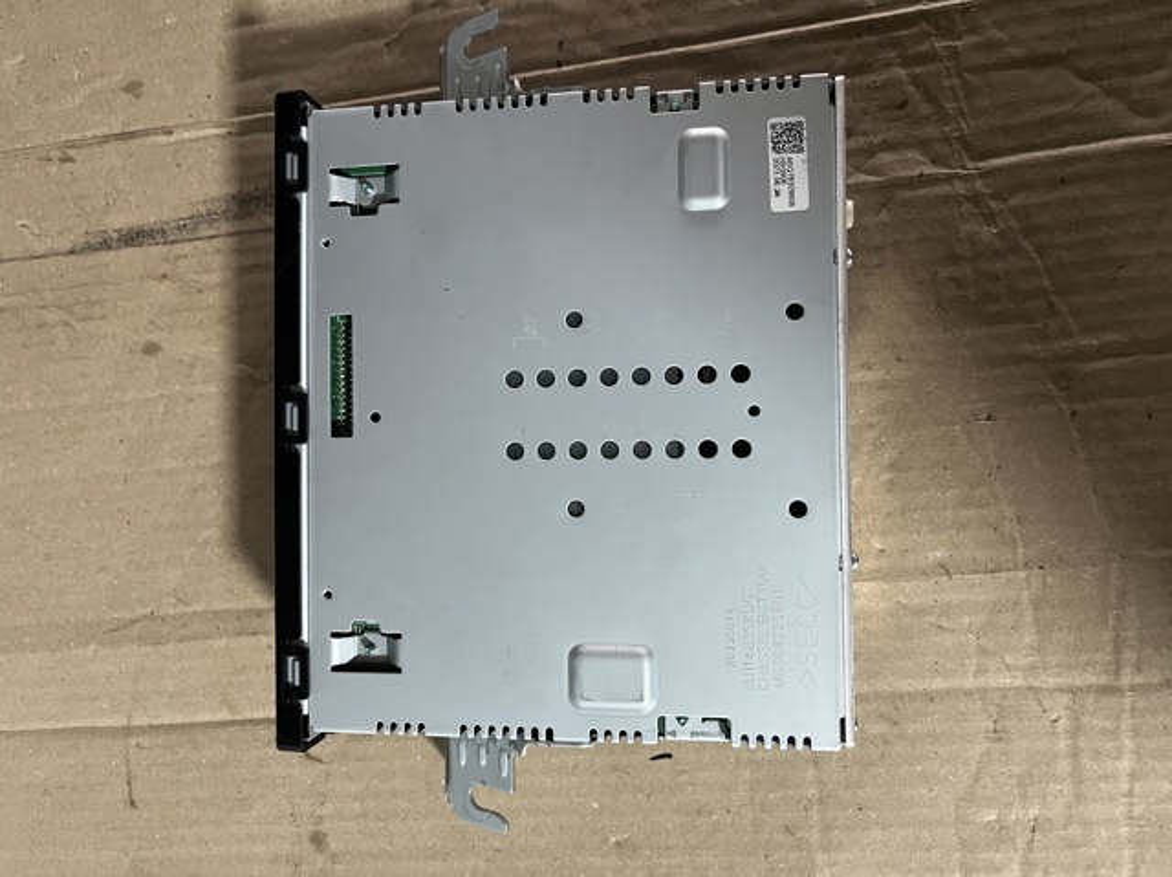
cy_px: 438
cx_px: 586
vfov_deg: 53.0
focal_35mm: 26
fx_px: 880
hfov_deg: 67.3
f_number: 1.6
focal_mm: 5.1
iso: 400
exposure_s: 1/50
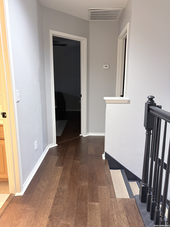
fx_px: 170
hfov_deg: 53.1
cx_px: 85
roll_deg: -0.2
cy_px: 114
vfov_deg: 67.3
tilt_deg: -11.9
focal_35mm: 26
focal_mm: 5.96
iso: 400
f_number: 1.6
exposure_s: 1/40
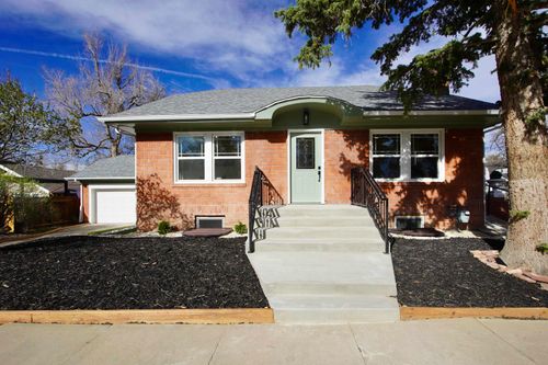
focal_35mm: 16
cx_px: 274
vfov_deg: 73.7
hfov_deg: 96.8
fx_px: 243
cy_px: 182
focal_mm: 11
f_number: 10
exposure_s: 1/250
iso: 100
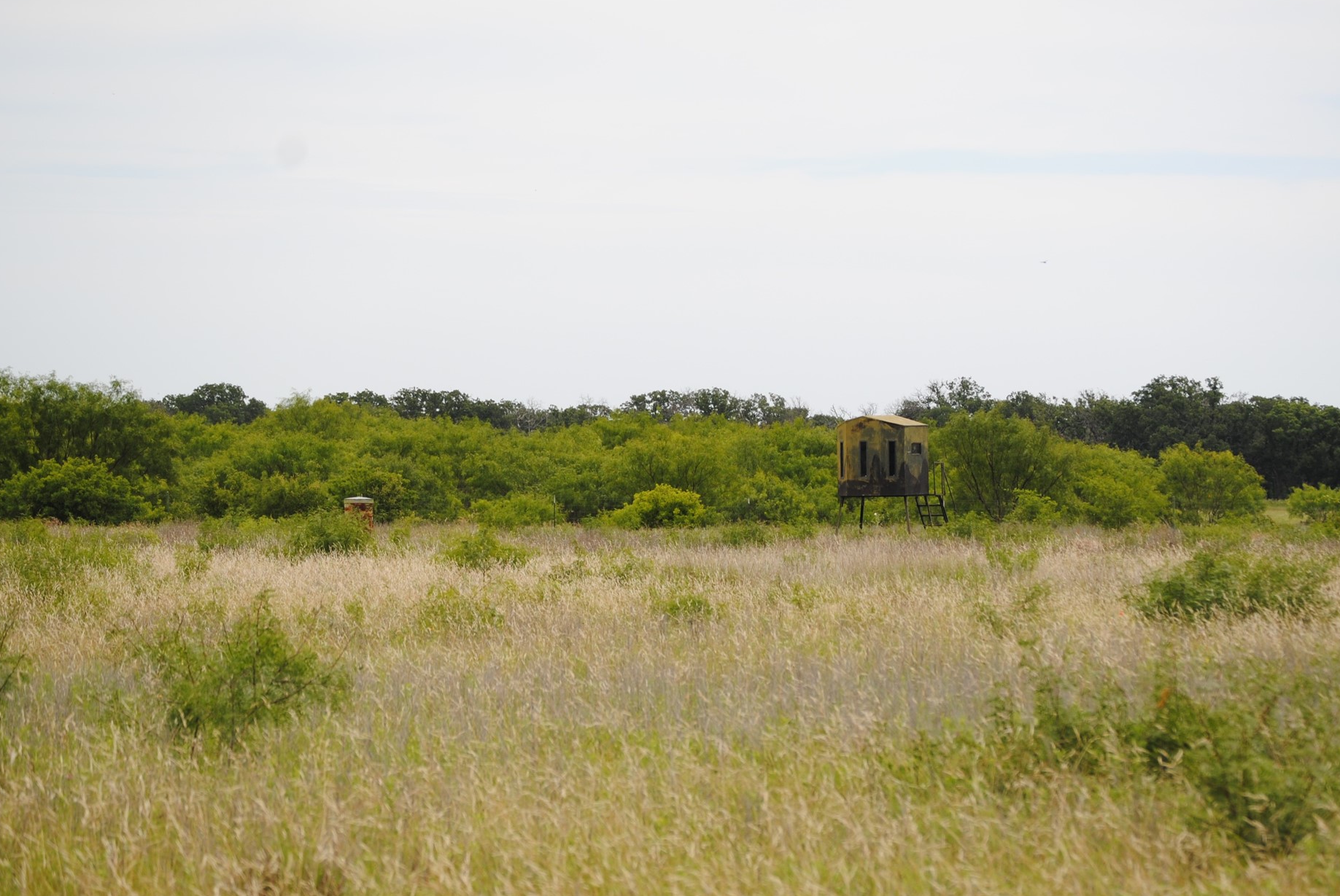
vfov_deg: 10.0
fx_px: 5142
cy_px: 448
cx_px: 691
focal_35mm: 138
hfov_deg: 14.8
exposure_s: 1/640
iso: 100
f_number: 6.3
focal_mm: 78
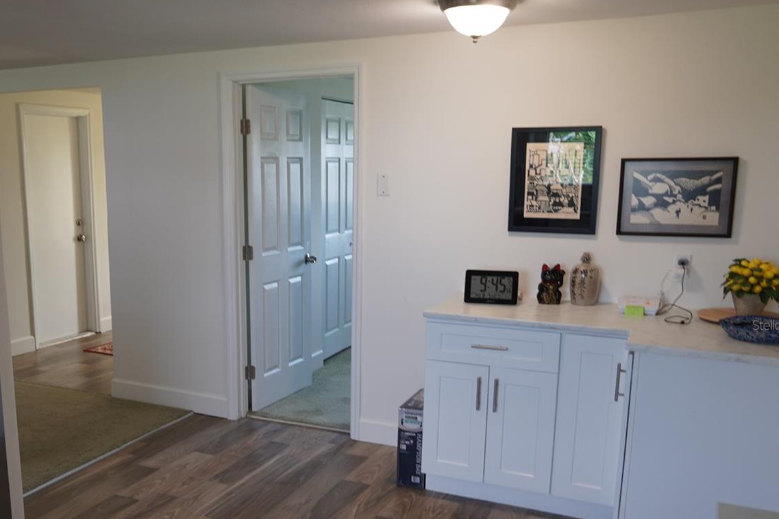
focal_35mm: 38
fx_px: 822
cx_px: 265
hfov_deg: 49.9
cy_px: 325
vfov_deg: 34.8
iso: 160
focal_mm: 18
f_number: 3.5
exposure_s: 1/30
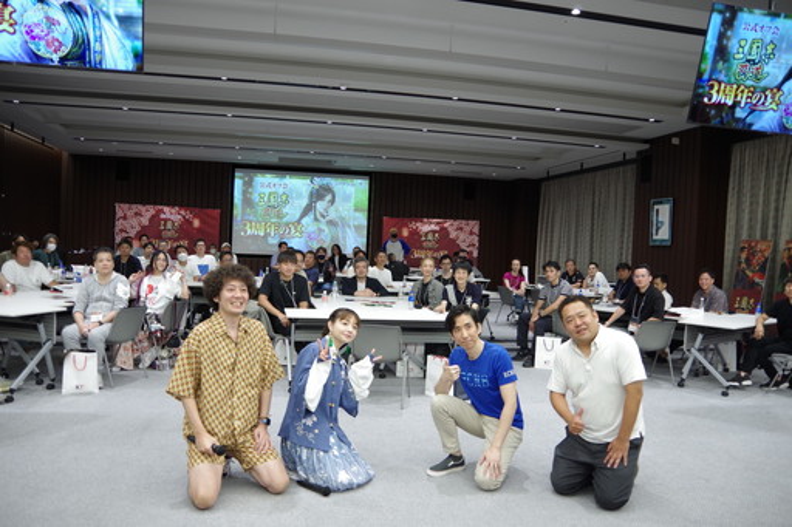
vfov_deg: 47.9
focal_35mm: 27
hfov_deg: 67.4
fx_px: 594
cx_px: 396
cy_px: 264
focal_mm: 18
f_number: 3.5
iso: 800
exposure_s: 1/40
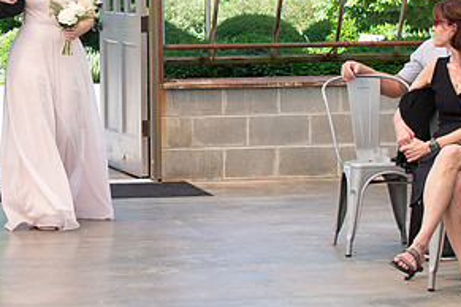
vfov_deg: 7.9
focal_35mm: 174
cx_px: 52
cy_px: 72
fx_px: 2228
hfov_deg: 11.7
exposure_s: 1/250
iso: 160
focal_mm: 70
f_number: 5
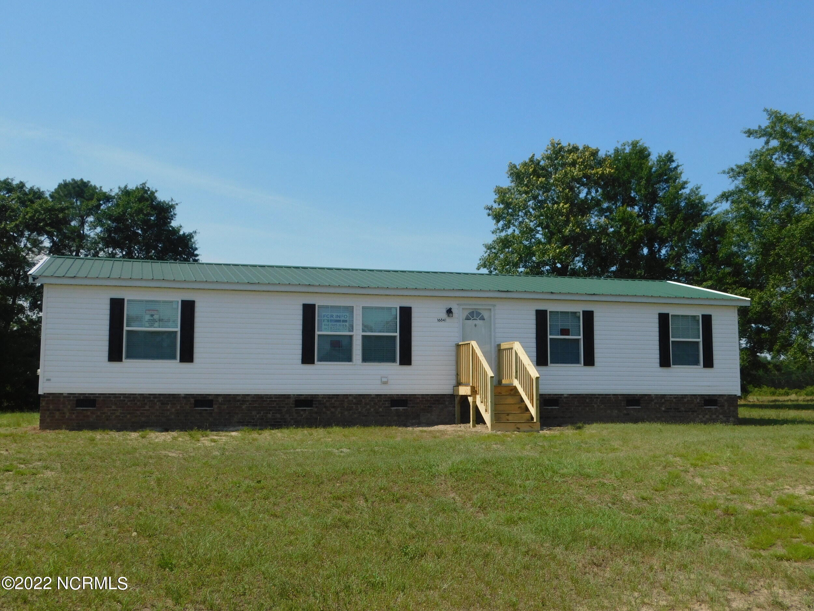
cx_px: 407
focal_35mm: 40
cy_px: 306
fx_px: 941
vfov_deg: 36.0
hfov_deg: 46.8
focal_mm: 7.1
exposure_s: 1/1500
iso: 125
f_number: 3.6
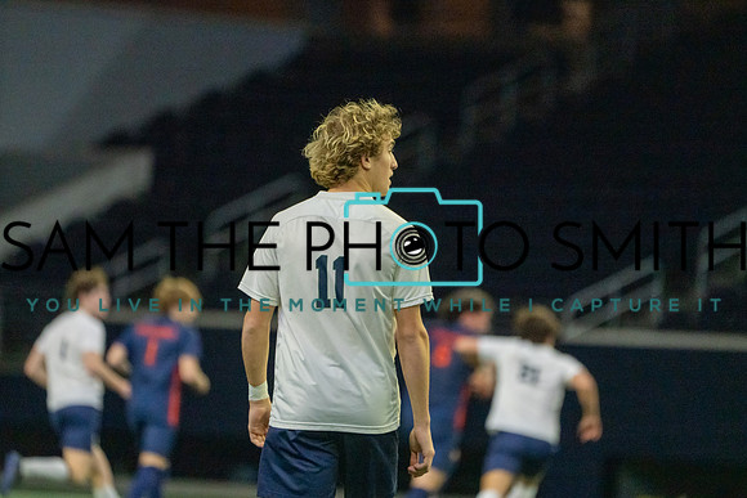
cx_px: 374
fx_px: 8608
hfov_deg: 5.0
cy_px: 249
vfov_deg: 3.3
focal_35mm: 415
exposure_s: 1/1000
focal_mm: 400
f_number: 5.6
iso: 16000
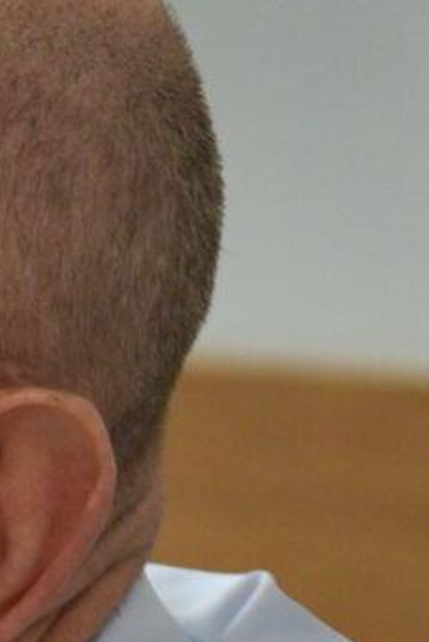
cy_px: 719
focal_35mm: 901
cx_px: -270
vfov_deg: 2.3
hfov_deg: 1.5
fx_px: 16072
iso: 800
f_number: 4
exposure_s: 1/200
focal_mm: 120
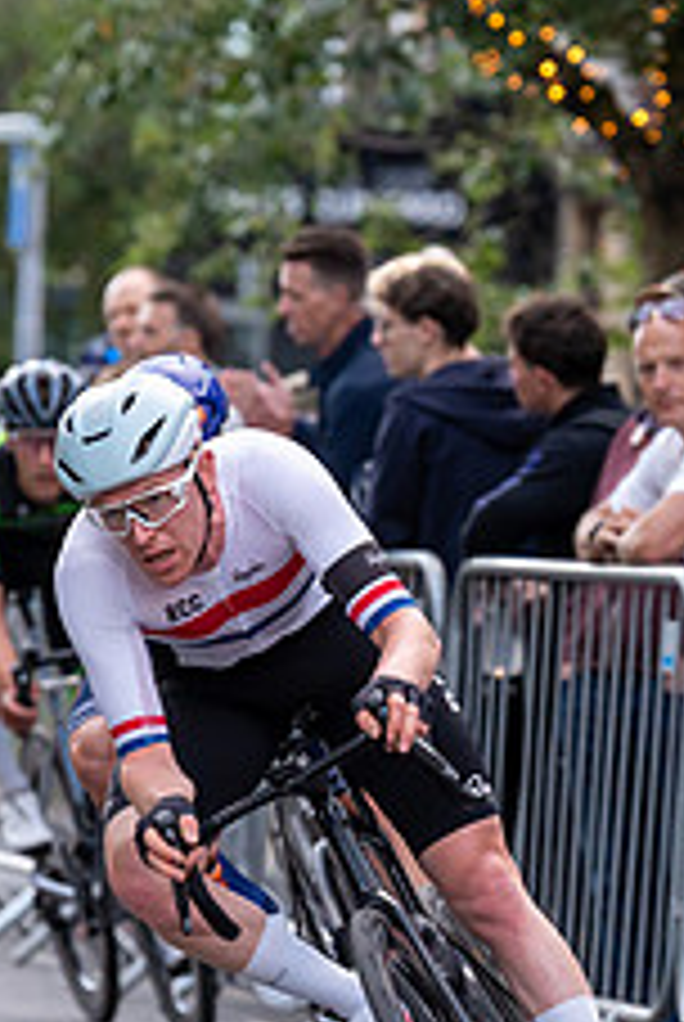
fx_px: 9717
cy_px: 543
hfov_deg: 4.0
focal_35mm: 342
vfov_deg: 6.0
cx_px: 212
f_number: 3.5
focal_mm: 134
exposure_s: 1/800
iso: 2000
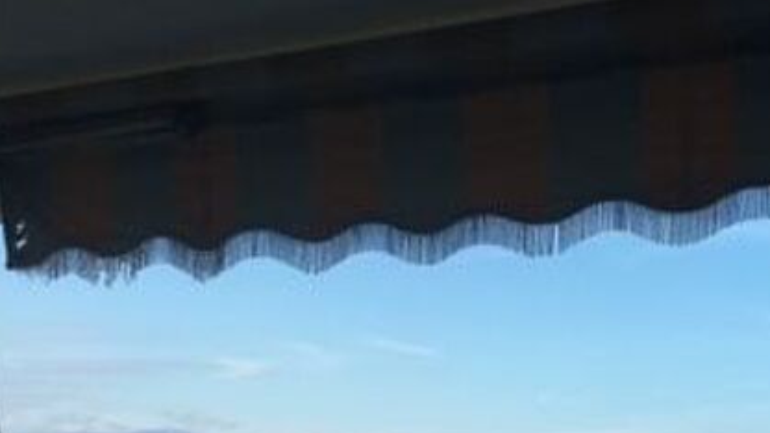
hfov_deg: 26.6
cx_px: 746
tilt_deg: -4.0
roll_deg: -2.0
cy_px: 664
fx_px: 1552
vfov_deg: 14.7
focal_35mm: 76
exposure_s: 1/1012
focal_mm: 4.15
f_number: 2.2
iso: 25
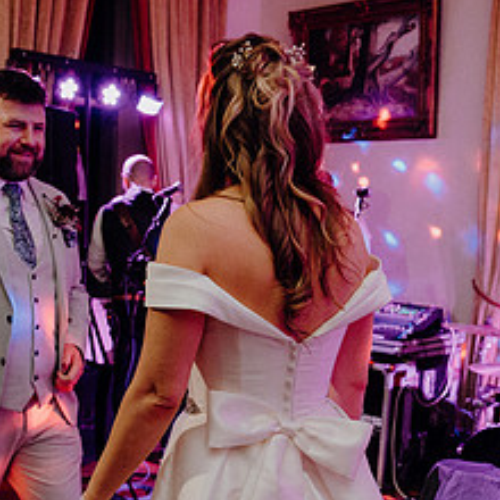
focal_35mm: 56
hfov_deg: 30.5
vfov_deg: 30.0
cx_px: 195
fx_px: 915
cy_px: 378
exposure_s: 1/160
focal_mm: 25
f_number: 3.5
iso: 2500
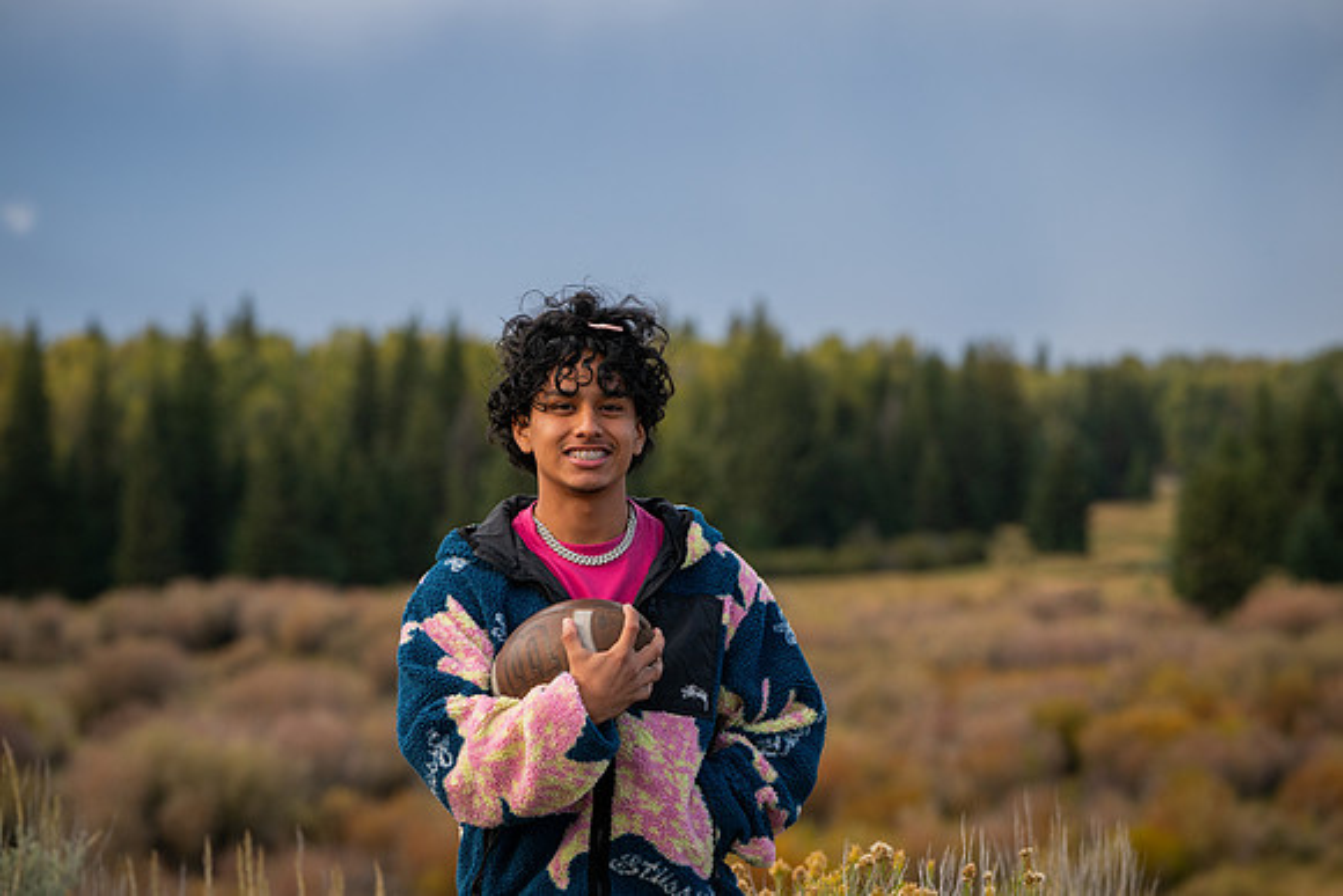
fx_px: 4104
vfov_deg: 12.5
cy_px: 448
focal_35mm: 110
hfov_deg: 18.6
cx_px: 672
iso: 400
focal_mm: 110
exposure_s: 1/1000
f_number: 4.5
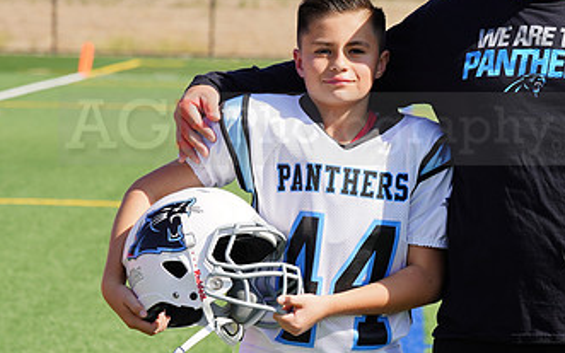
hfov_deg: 7.7
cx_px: 345
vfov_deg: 4.8
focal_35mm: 271
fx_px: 4174
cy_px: 114
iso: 100
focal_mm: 152
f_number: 9
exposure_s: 1/250
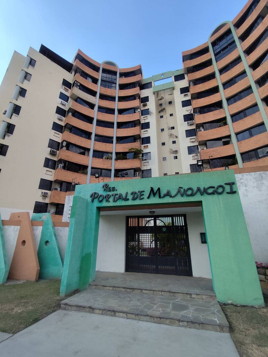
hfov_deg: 78.1
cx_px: 134
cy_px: 178
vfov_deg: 94.5
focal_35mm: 16
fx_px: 165
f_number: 2.2
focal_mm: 1.65
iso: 50
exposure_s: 1/659
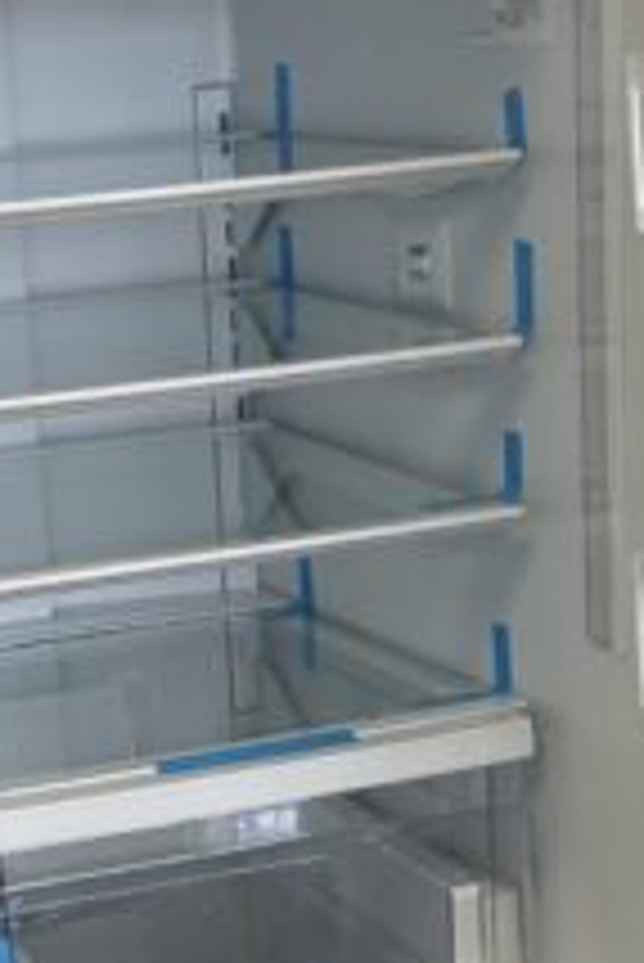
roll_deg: +3.0
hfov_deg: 13.5
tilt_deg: -15.4
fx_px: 2706
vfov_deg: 19.9
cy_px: 814
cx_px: 149
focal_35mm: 101
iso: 40
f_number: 1.8
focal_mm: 4.25
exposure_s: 1/65
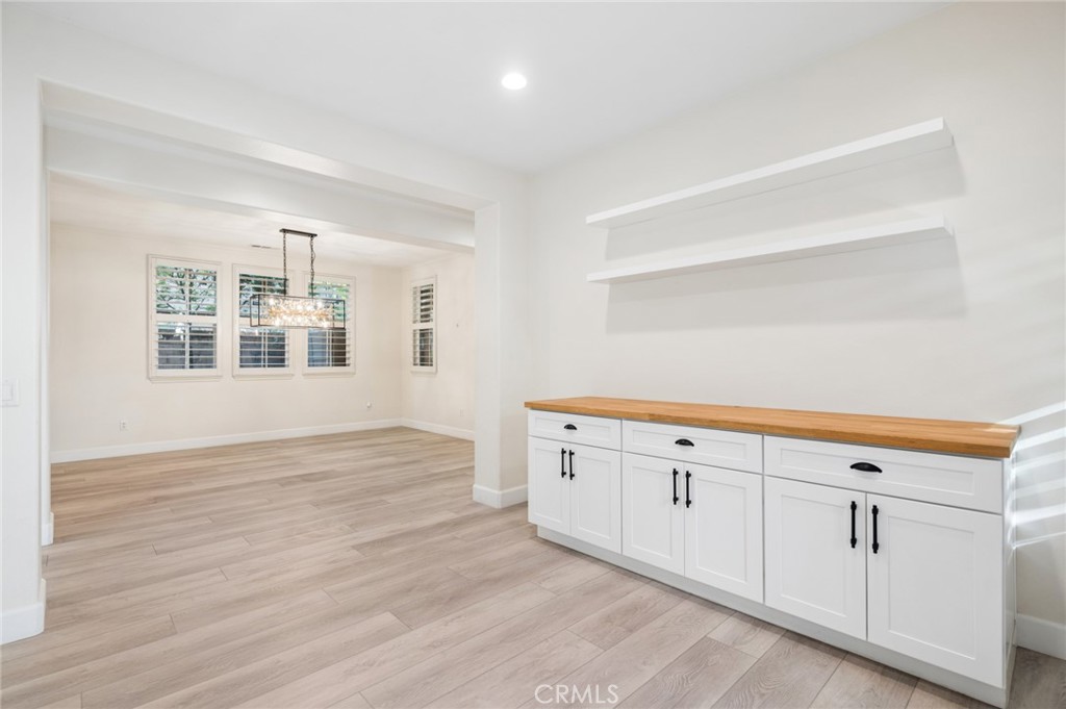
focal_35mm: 16
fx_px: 473
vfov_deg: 73.7
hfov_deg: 96.8
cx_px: 533
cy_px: 354
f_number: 9
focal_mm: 16
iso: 200
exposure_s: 1/6
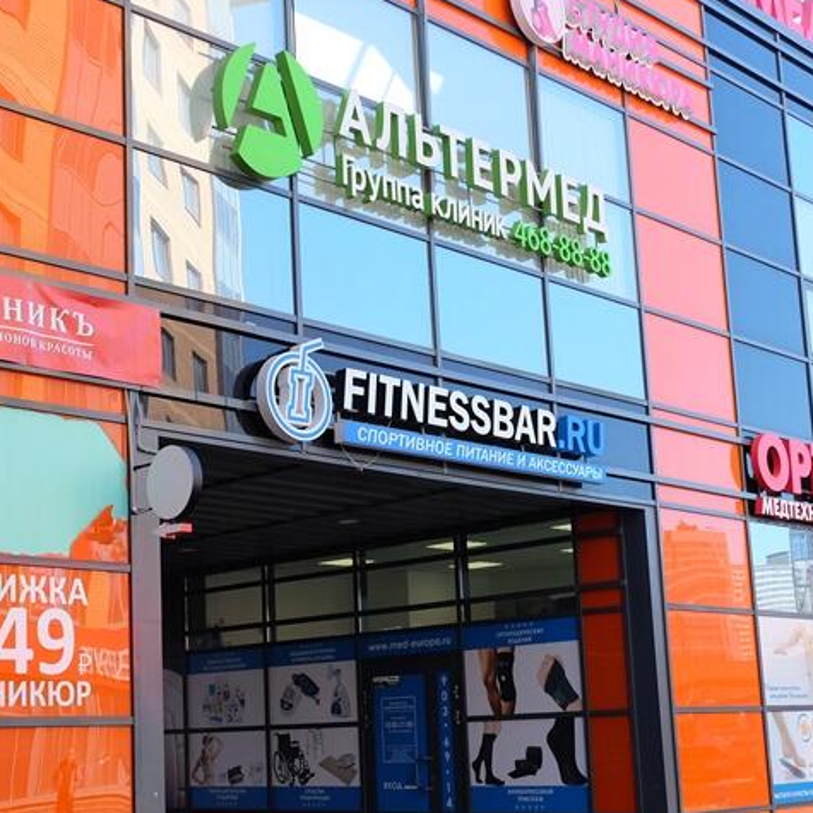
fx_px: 1461
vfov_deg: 31.0
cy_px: 487
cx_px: 281
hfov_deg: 30.9
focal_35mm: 55
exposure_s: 1/240
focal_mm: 20.1
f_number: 5.6
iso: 400
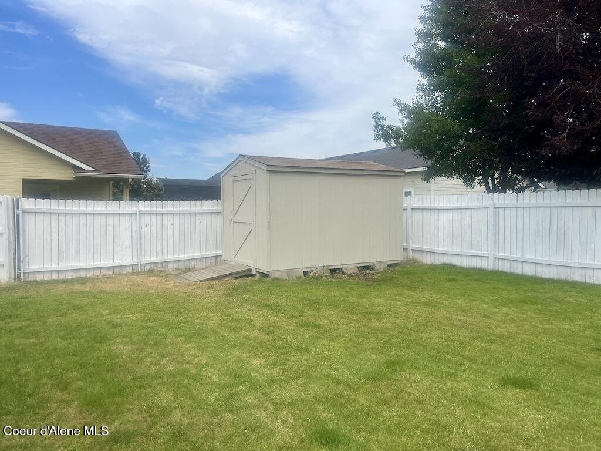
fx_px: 451
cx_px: 300
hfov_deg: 67.3
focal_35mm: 26
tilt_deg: -0.8
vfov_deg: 53.1
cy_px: 226
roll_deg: +0.4
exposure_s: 1/3876
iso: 50
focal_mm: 5.1
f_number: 1.6
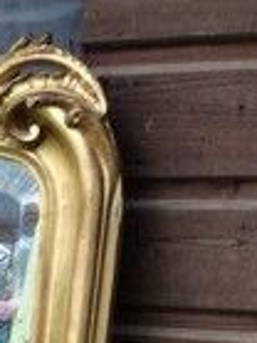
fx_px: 1239
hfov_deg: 10.7
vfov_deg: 14.6
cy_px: 535
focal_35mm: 125
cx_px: -272
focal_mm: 4.15
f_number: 2.2
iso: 64
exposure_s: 1/100
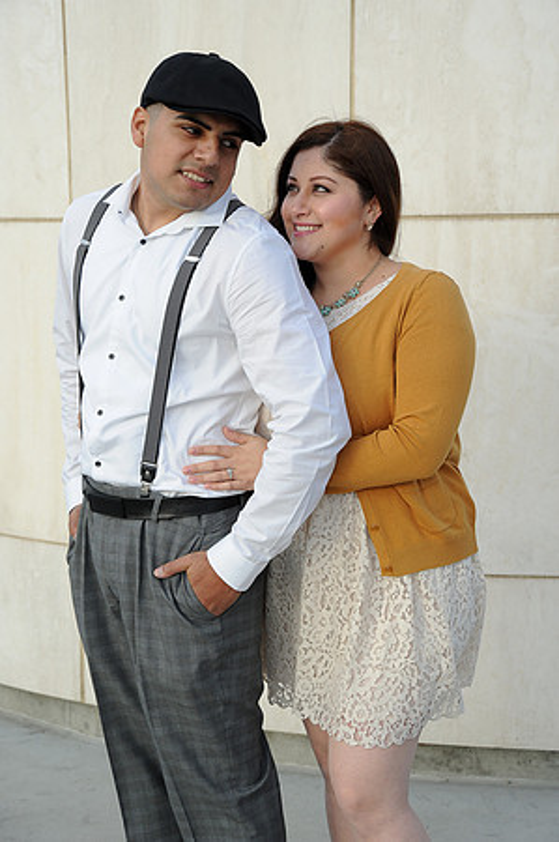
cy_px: 421
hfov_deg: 22.6
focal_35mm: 60
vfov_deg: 33.4
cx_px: 280
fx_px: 1401
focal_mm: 60
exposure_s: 1/200
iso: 200
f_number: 7.1
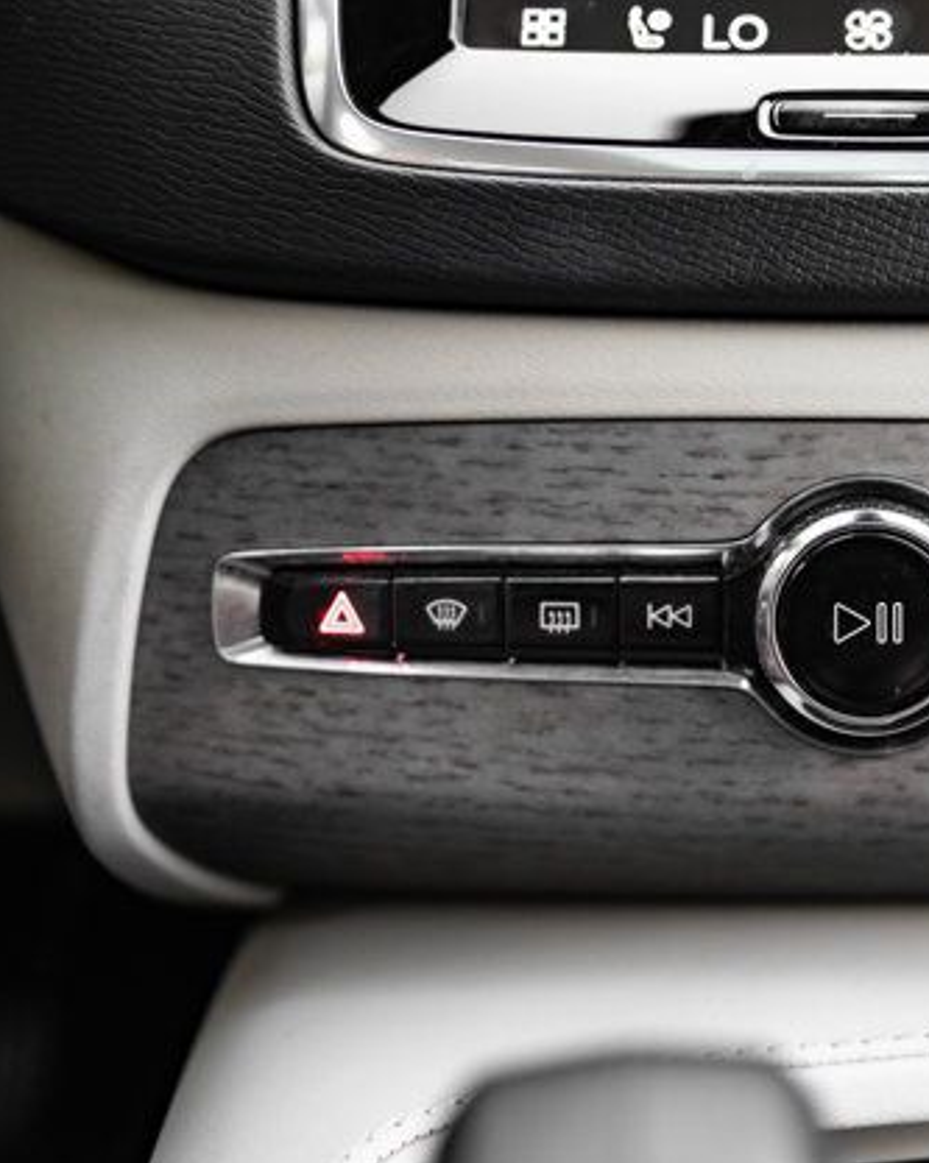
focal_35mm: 49
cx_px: 879
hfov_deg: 29.2
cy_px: 590
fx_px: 1686
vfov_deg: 38.1
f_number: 2.8
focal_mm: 34
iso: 640
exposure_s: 1/200
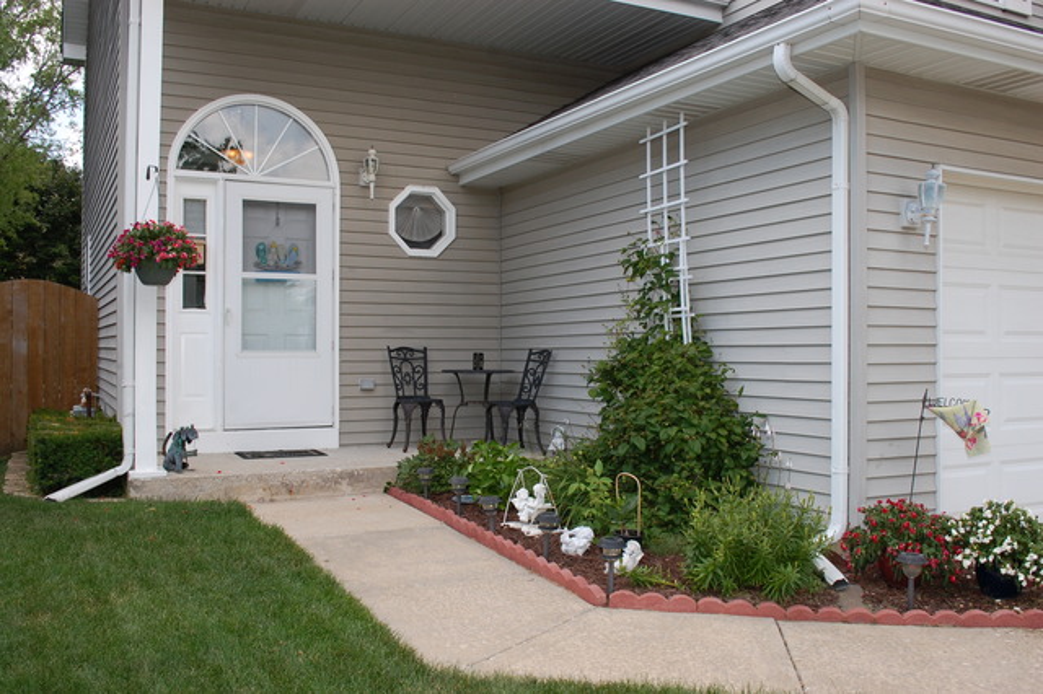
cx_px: 522
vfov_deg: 39.9
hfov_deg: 57.2
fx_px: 956
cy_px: 347
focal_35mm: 33
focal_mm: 22
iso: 250
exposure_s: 1/250
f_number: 8
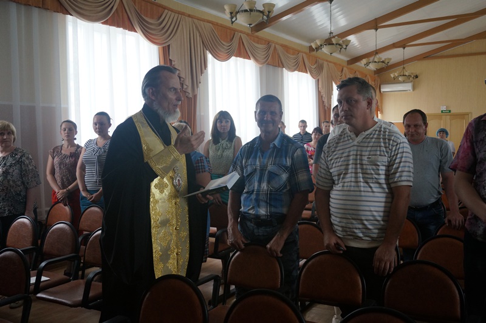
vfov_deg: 36.8
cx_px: 243
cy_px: 162
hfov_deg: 53.2
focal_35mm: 36
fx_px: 486
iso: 640
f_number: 4.5
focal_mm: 24
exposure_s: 1/160
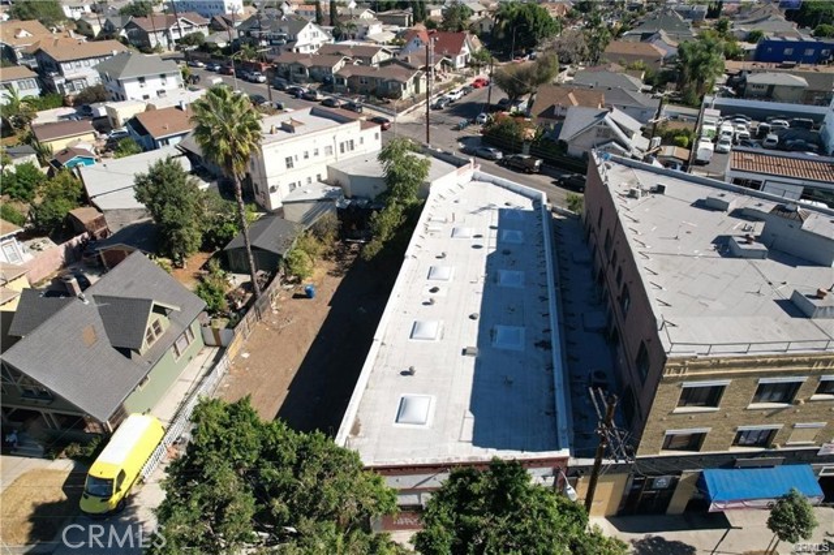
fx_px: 509
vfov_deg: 57.2
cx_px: 417
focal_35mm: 22
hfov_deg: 78.6
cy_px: 278
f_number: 2.8
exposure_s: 1/180
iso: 100
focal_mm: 8.38
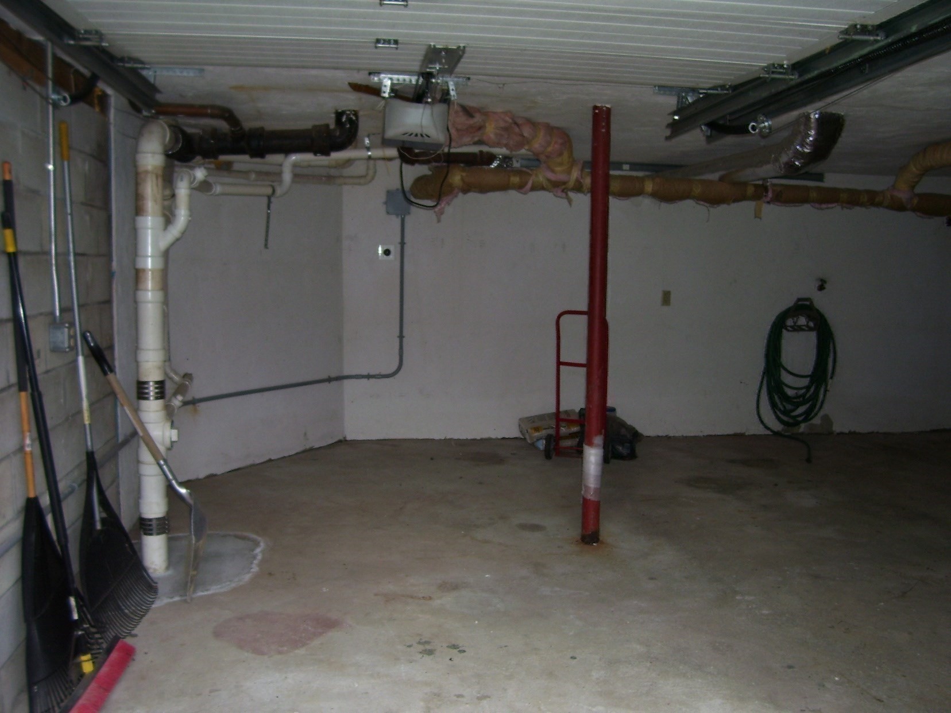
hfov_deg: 54.0
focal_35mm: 34
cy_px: 356
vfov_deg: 41.8
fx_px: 934
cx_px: 476
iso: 80
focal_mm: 5.6
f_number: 2.7
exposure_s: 1/60
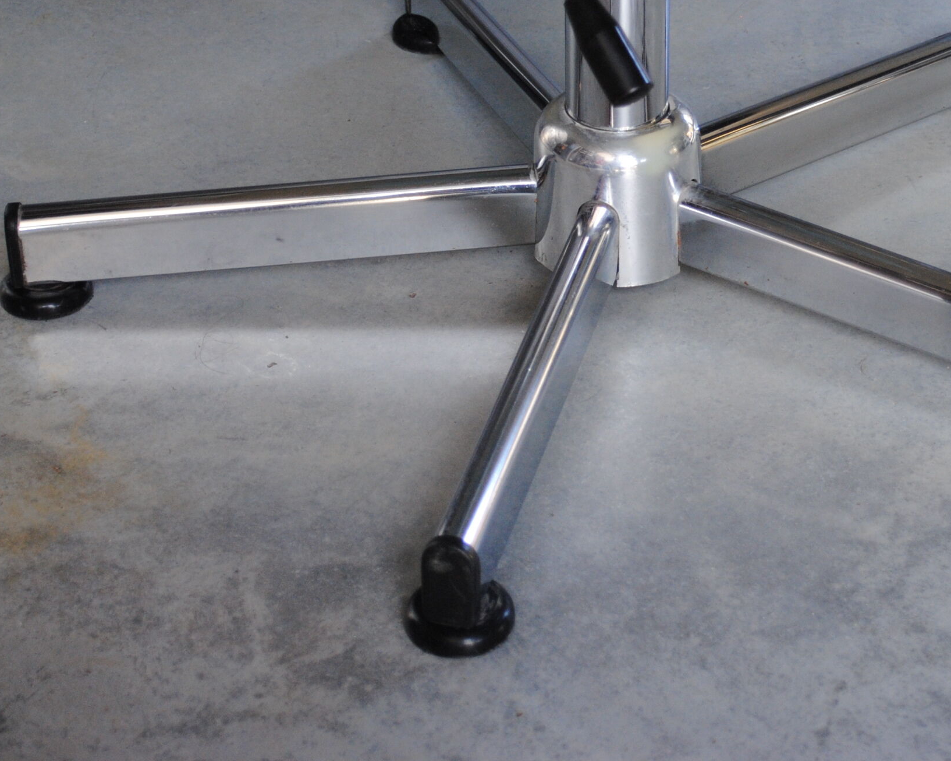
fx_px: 2533
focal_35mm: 90
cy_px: 214
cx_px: 632
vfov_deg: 17.0
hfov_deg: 21.2
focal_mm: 36
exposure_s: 1/30
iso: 450
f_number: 5
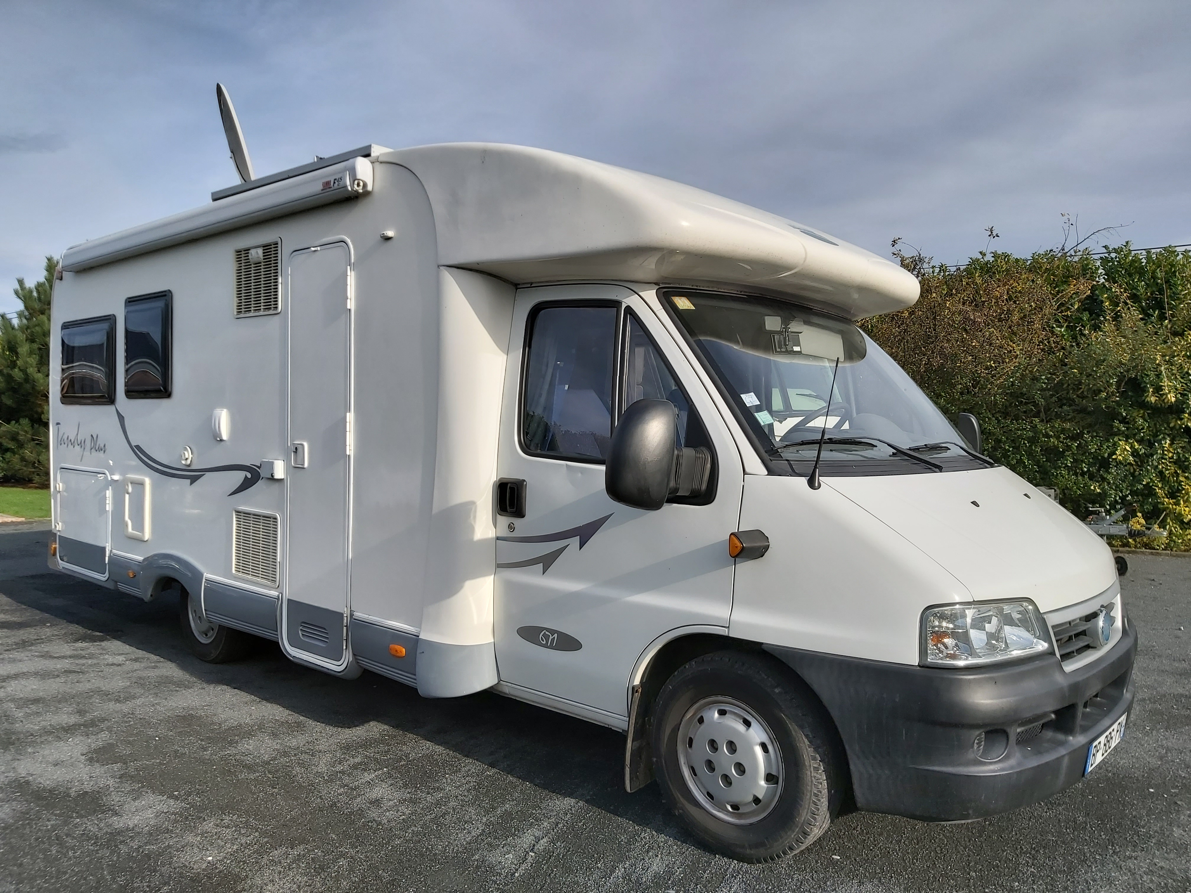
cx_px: 596
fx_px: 895
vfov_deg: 53.1
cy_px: 446
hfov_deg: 67.3
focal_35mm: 26
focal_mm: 3.92
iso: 64
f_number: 1.7
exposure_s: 1/3007
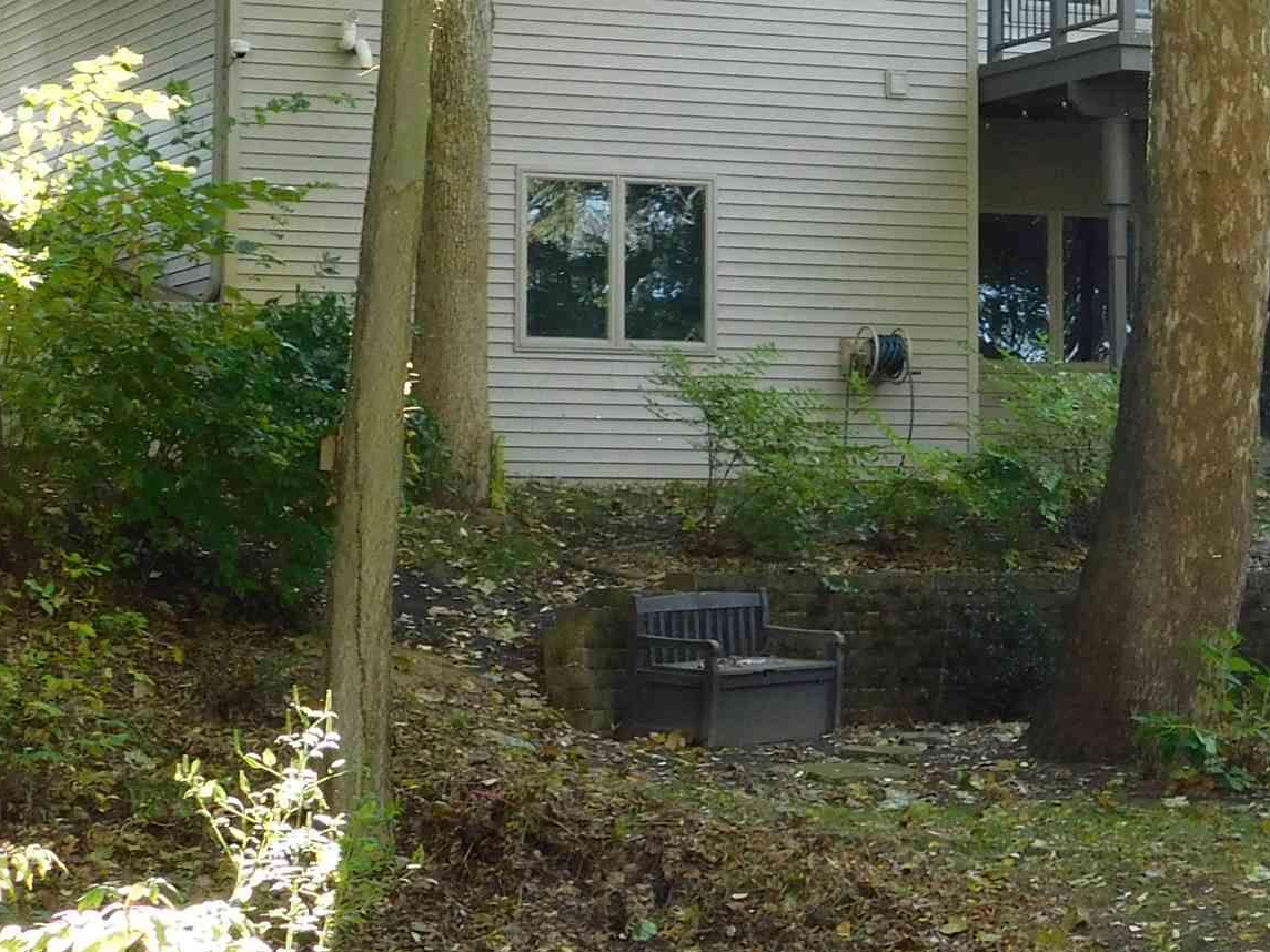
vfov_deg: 10.8
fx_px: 5026
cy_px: 53
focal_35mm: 137
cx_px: 1268
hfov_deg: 14.2
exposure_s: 1/80
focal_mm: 9
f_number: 3.8
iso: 125
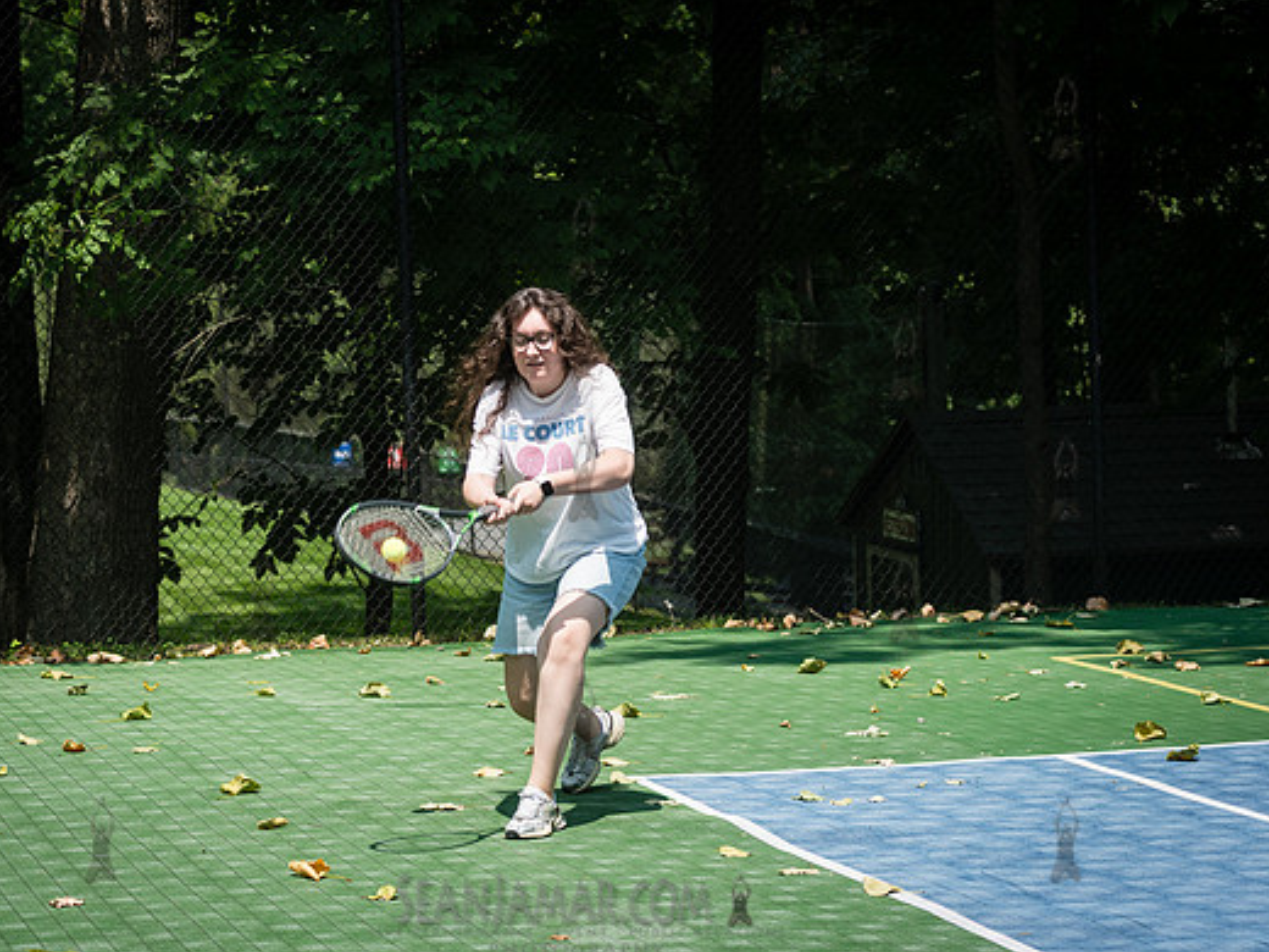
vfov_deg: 13.8
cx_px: 433
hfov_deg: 18.3
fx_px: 3923
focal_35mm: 107
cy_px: 472
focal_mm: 80
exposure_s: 1/800
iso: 200
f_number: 4.5
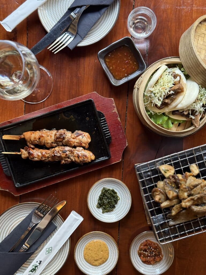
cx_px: 103
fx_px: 381
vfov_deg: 39.7
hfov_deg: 30.3
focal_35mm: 48
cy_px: 138
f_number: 1.78
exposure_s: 1/50
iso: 160
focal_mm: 6.76
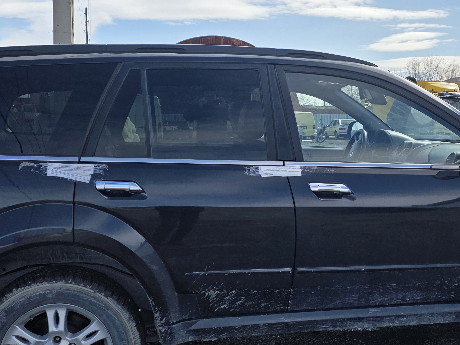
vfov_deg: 30.9
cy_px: 192
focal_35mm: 47
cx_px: 280
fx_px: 625
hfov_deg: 40.2
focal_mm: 6.3
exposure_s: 1/7944
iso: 64
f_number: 1.7
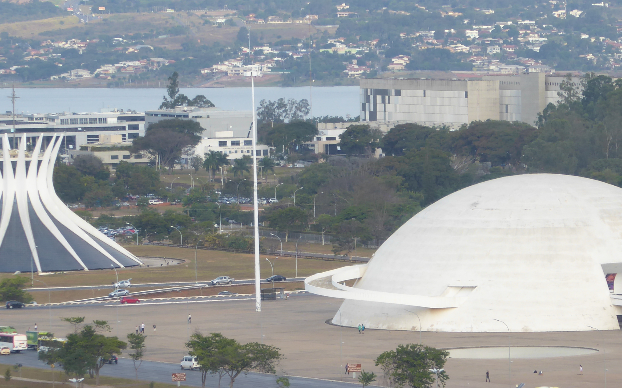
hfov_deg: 5.5
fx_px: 6475
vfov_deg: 3.4
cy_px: 298
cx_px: 351
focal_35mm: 382
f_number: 5.6
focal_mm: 38.4
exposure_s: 1/80
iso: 100
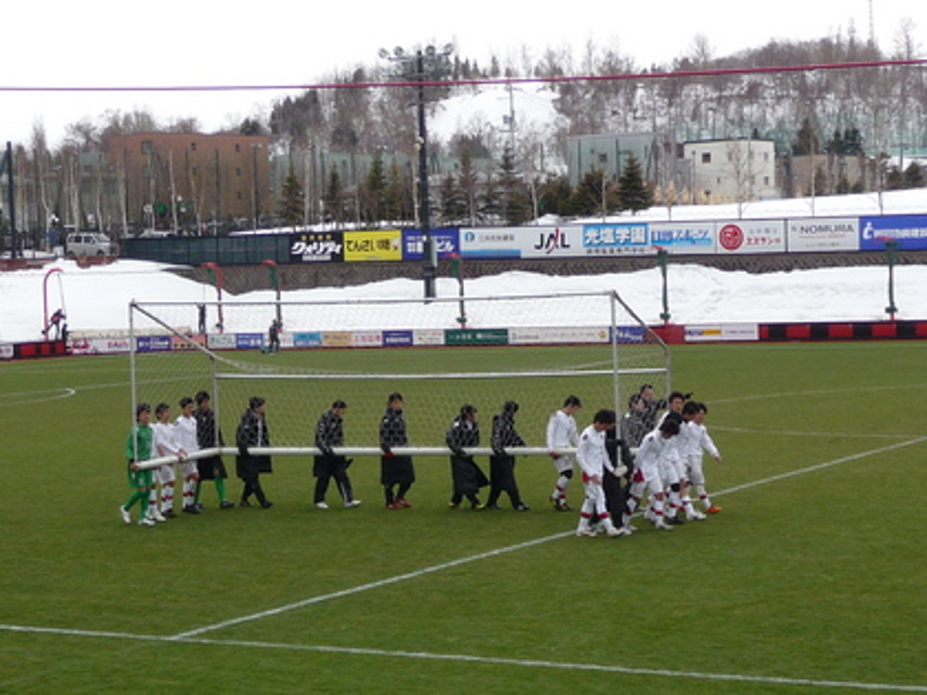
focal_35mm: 81
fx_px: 2169
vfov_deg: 18.2
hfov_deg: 24.1
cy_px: 348
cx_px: 464
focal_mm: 8
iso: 100
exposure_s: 1/640
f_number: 4.2
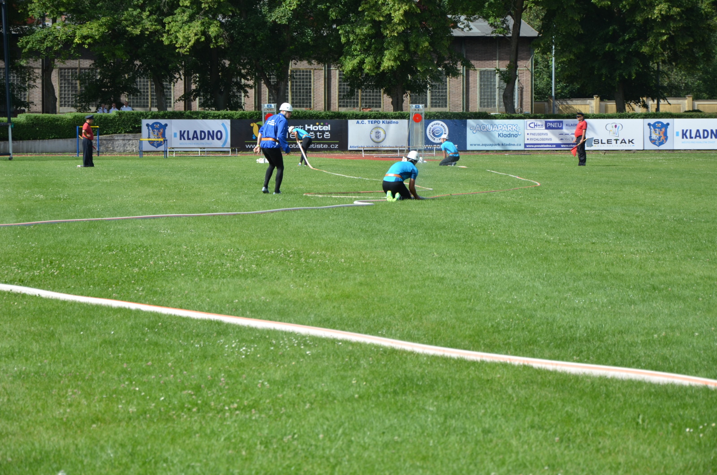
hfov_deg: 14.9
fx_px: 2743
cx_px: 358
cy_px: 238
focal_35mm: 138
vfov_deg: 9.9
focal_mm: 92
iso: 200
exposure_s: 1/640
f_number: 6.3
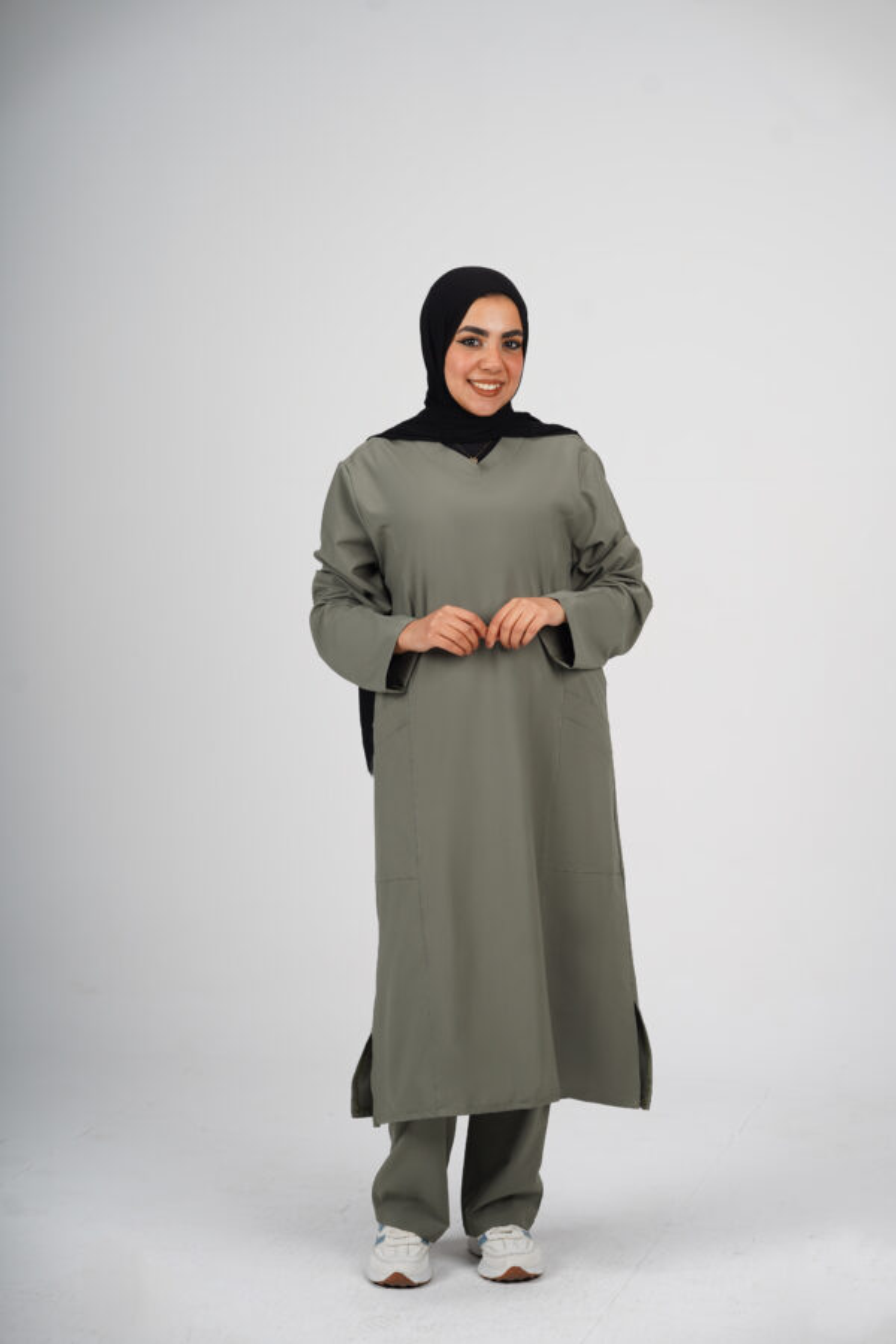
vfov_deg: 23.9
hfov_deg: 16.1
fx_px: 3173
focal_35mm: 85
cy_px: 672
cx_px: 448
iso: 125
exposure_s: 1/160
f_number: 5
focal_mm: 85
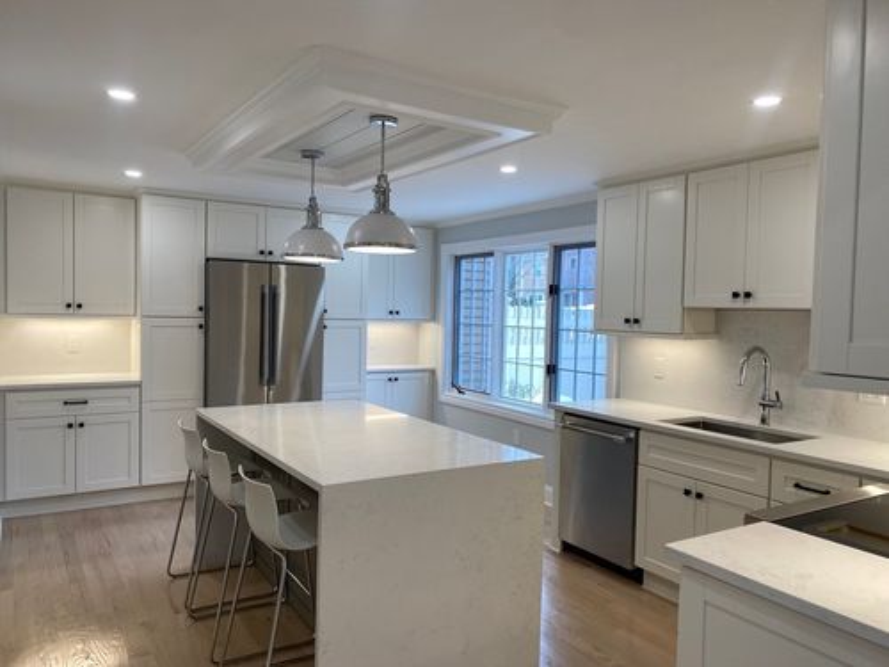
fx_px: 668
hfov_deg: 67.3
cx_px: 444
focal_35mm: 26
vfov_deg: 53.1
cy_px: 334
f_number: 1.8
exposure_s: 1/120
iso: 40
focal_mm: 4.25
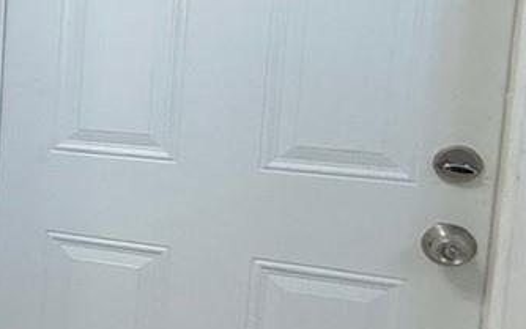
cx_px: -432
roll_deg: -0.1
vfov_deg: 18.3
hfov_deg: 20.3
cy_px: 101
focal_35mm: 71
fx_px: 1018
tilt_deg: -6.0
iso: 200
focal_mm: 2.22
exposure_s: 1/120
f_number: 2.2
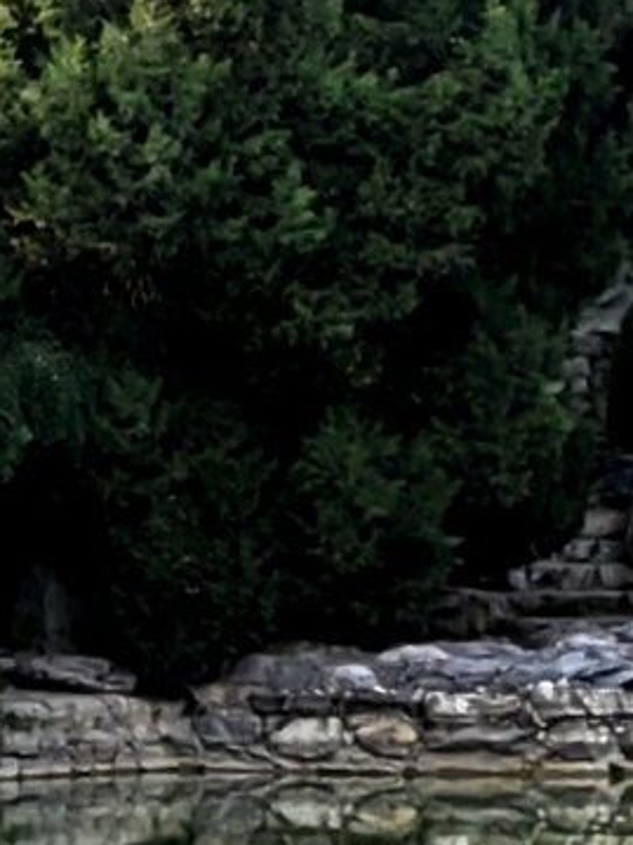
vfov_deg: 6.9
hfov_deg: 4.9
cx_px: -1301
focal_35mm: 289
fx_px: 7051
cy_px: 568
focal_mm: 5.52
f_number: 1.9
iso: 50
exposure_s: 1/1667
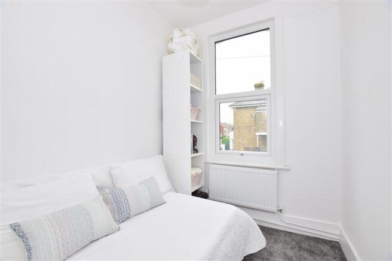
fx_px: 163
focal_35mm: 15
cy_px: 130
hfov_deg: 100.4
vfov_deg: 77.3
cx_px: 196
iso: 200
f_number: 6.3
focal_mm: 10
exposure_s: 1/160
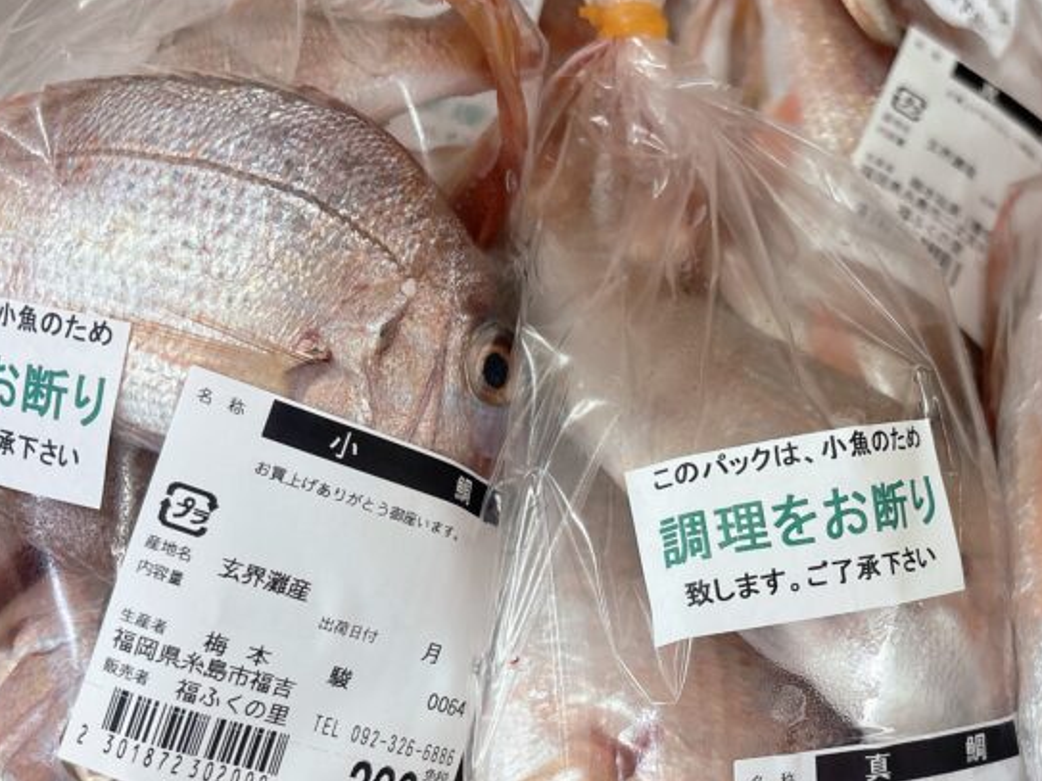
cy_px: 553
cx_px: 743
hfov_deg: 40.4
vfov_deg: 31.1
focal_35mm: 46
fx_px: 1384
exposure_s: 1/120
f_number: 1.6
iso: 125
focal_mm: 5.96
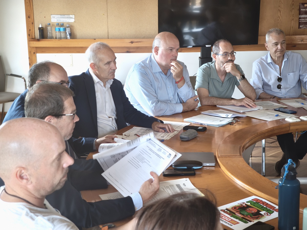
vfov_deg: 24.4
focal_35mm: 60
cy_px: 115
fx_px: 532
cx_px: 154
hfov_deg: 32.2
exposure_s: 1/50
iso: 640
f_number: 2
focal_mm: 8.8
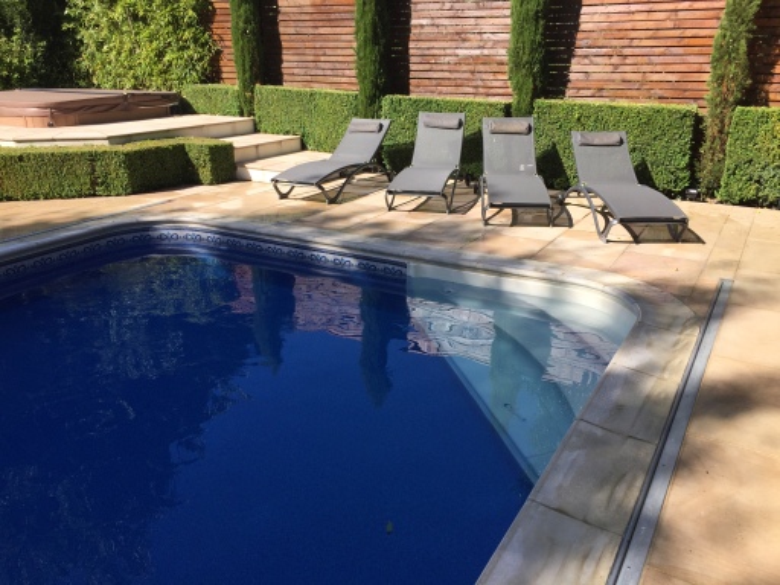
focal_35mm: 29
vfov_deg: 48.2
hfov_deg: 61.7
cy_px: 292
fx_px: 653
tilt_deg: -22.2
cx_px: 390
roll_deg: +0.5
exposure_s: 1/1130
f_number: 2.2
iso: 32
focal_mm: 4.15
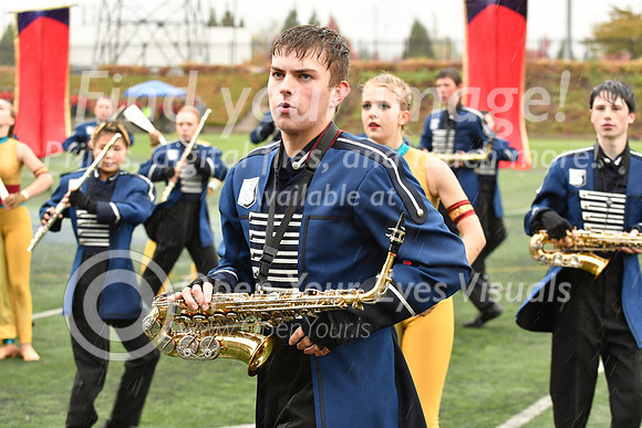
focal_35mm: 117
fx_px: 2087
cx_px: 321
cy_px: 214
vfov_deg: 11.7
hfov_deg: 17.5
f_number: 5
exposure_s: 1/200
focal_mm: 78
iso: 640
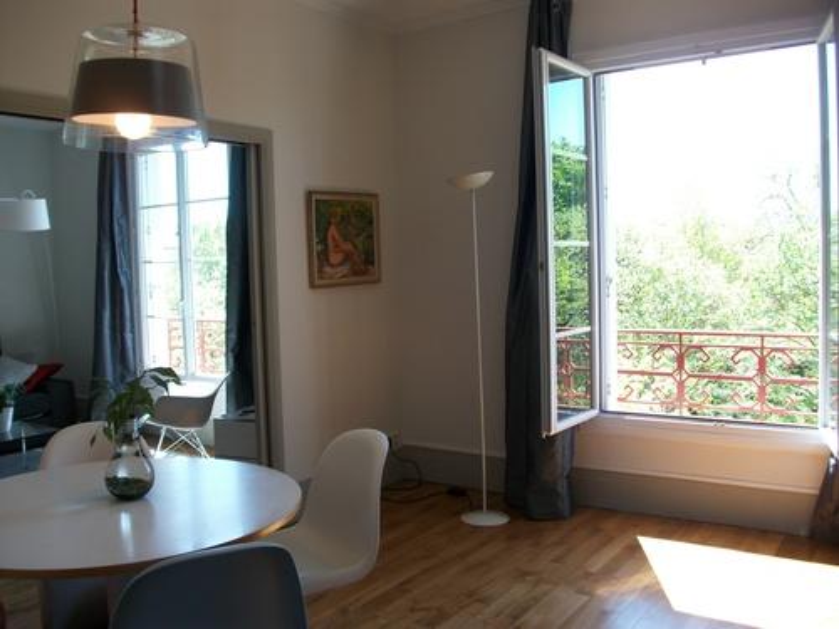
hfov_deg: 58.4
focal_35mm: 31
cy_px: 314
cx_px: 420
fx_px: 751
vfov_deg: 45.4
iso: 80
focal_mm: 5.7
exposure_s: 1/133
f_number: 2.9
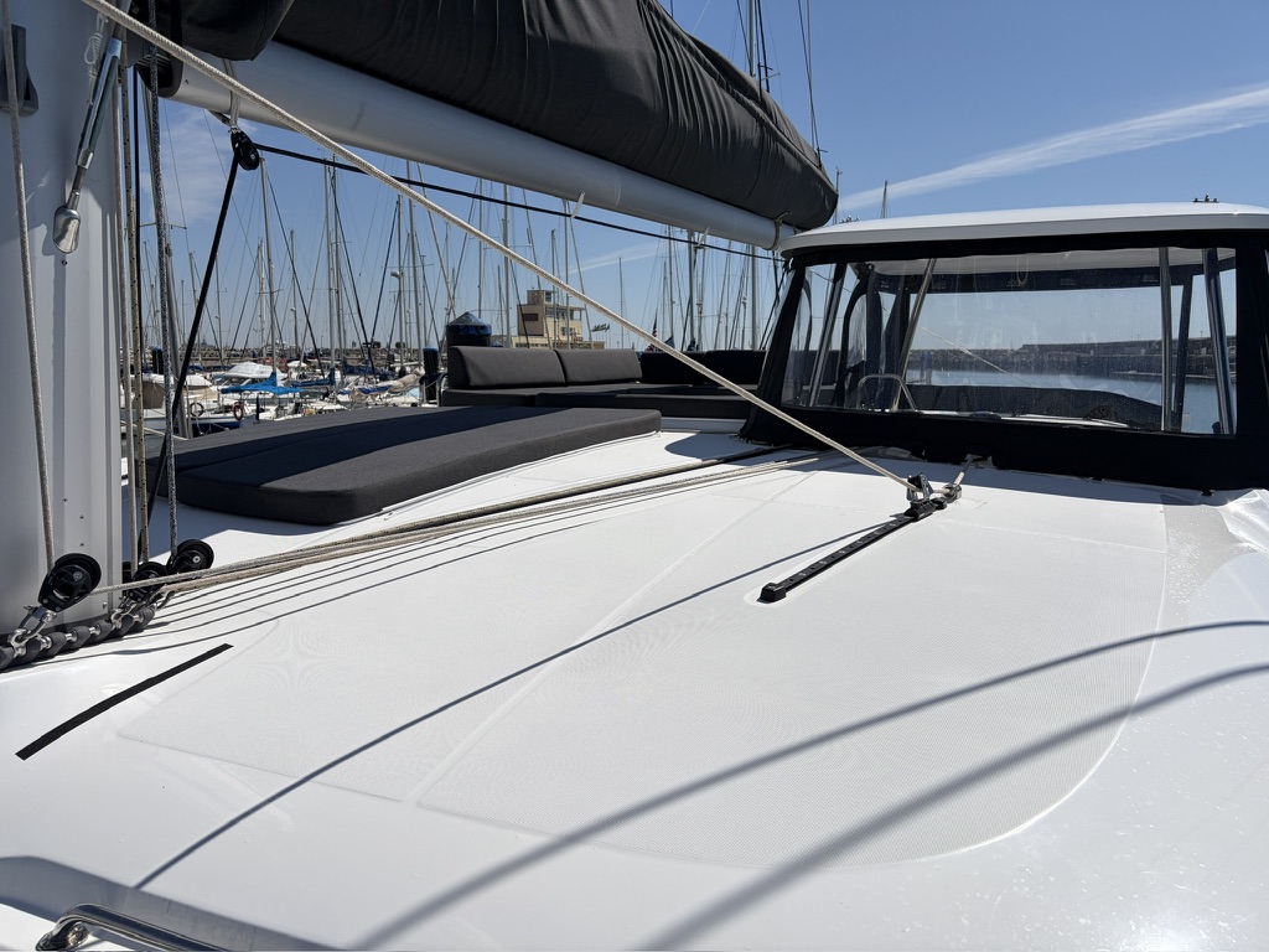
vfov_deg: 53.1
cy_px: 476
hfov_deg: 67.3
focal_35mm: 26
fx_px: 953
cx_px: 634
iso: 50
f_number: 1.6
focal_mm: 5.96
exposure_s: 1/14493
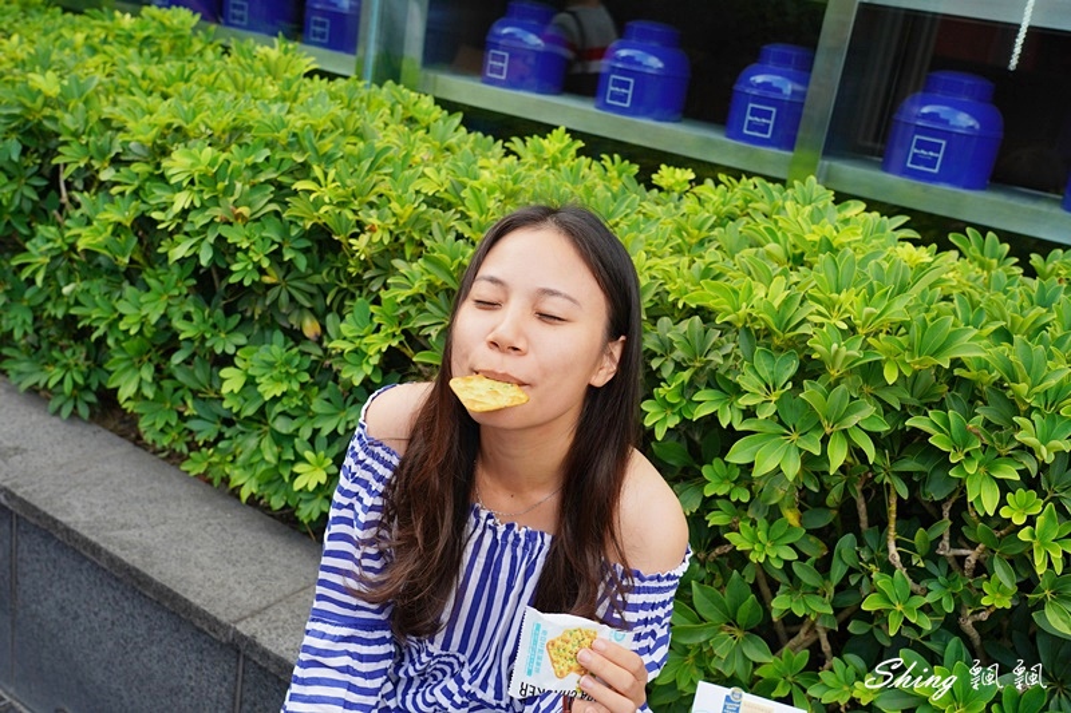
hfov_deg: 53.1
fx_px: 1071
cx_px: 536
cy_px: 356
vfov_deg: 36.9
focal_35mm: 36
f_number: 6.3
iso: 500
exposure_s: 1/400
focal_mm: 36
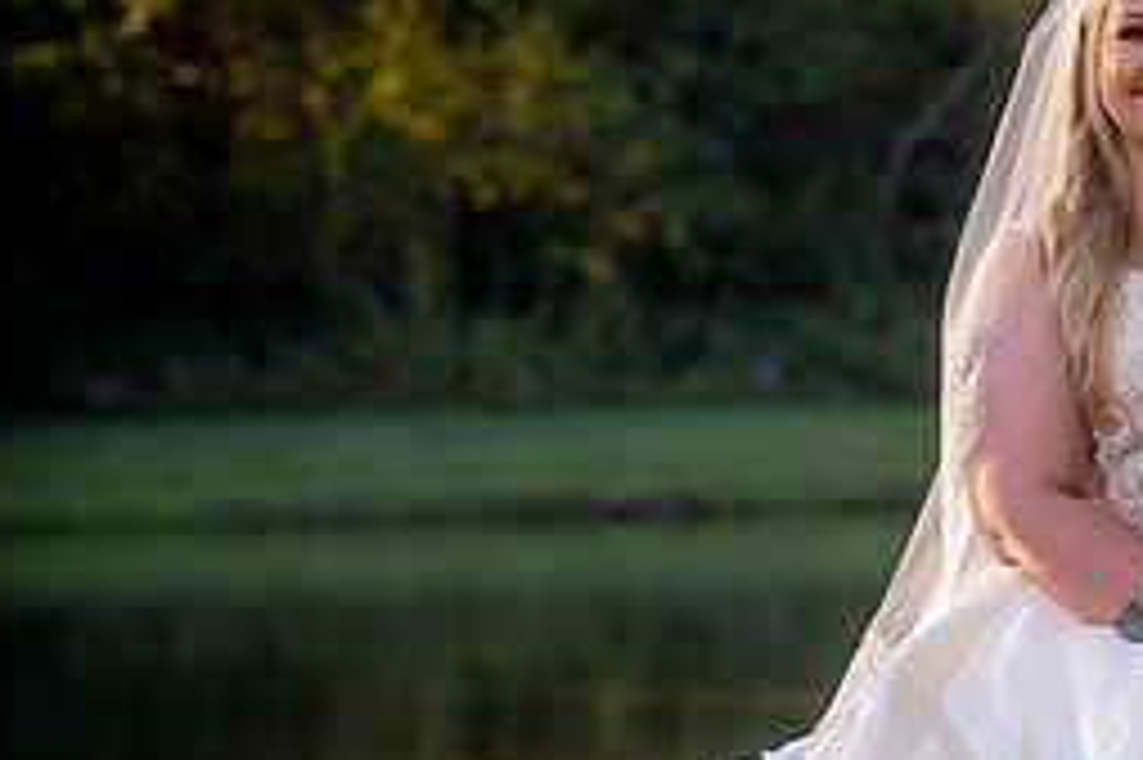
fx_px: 8408
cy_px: 648
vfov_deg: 5.2
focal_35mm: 265
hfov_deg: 7.7
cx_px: 1246
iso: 125
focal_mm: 116
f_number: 5
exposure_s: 1/160
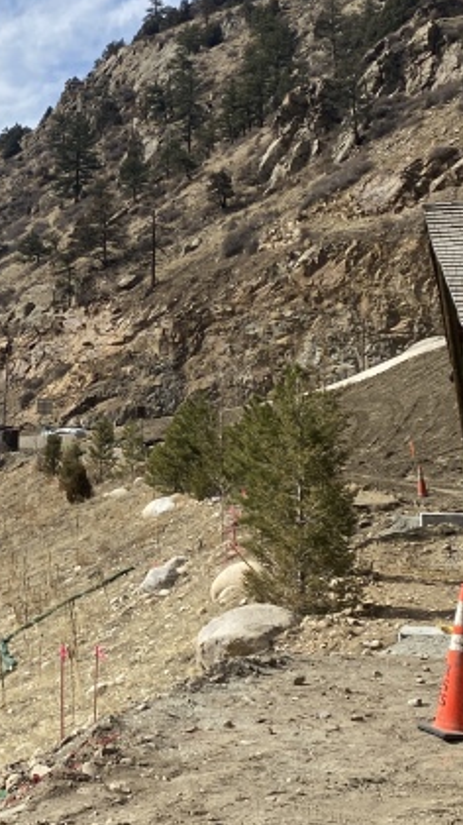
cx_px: -29
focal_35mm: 69
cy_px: 391
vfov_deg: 30.6
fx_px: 1507
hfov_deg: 17.0
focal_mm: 4.25
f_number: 1.8
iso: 32
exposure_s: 1/3846
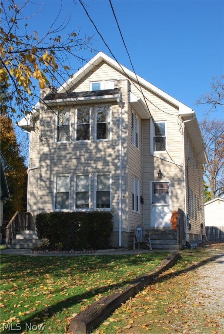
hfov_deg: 29.1
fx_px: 432
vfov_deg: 42.3
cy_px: 167
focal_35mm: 46
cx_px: 112
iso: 100
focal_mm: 31
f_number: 8
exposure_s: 1/200
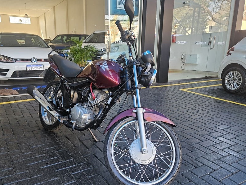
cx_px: 104
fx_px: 206
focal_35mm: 29
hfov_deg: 61.3
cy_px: 103
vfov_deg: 48.1
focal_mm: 5.4
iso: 80
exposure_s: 1/207
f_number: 1.8
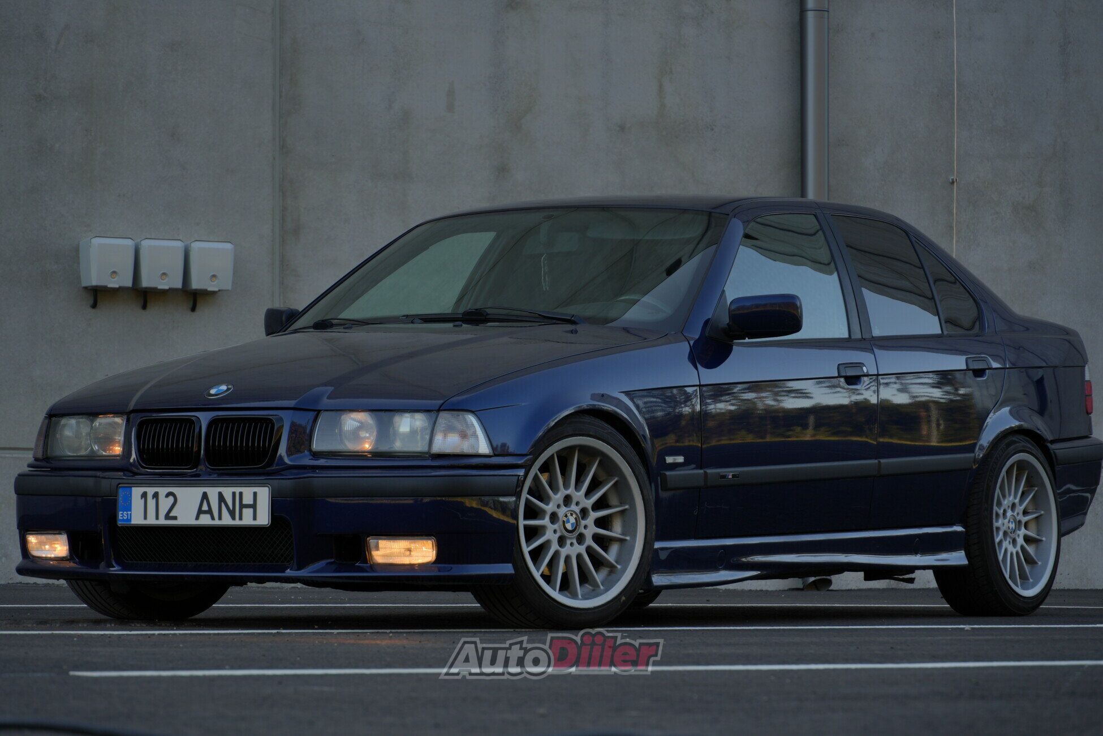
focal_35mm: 136
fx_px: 4182
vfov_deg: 10.0
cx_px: 552
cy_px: 368
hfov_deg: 15.0
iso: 50
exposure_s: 1/160
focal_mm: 91
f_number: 5.6
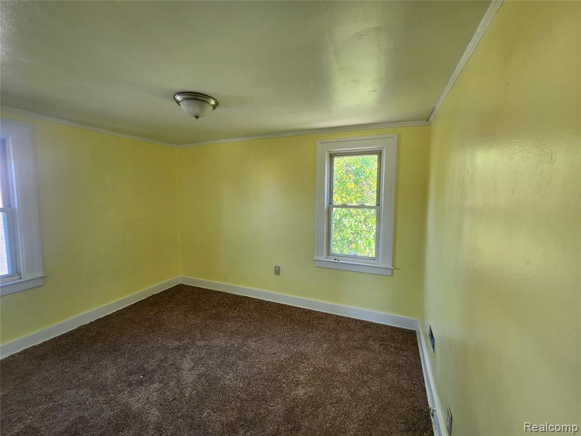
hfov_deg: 106.2
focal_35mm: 13
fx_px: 218
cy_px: 218
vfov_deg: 89.9
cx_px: 290
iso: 100
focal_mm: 2.2
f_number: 2.2
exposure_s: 1/60
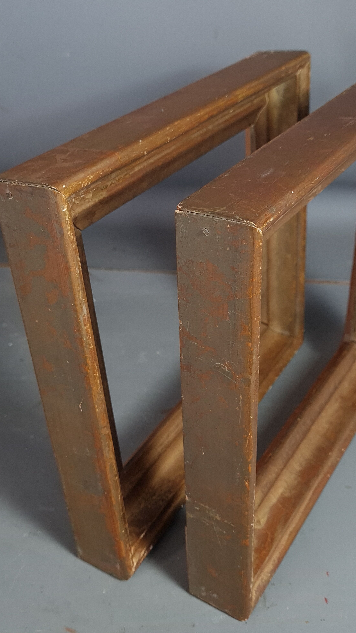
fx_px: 487
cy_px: 318
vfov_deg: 66.1
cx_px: 221
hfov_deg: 39.9
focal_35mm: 29
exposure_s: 1/100
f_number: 1.8
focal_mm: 5.4
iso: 100
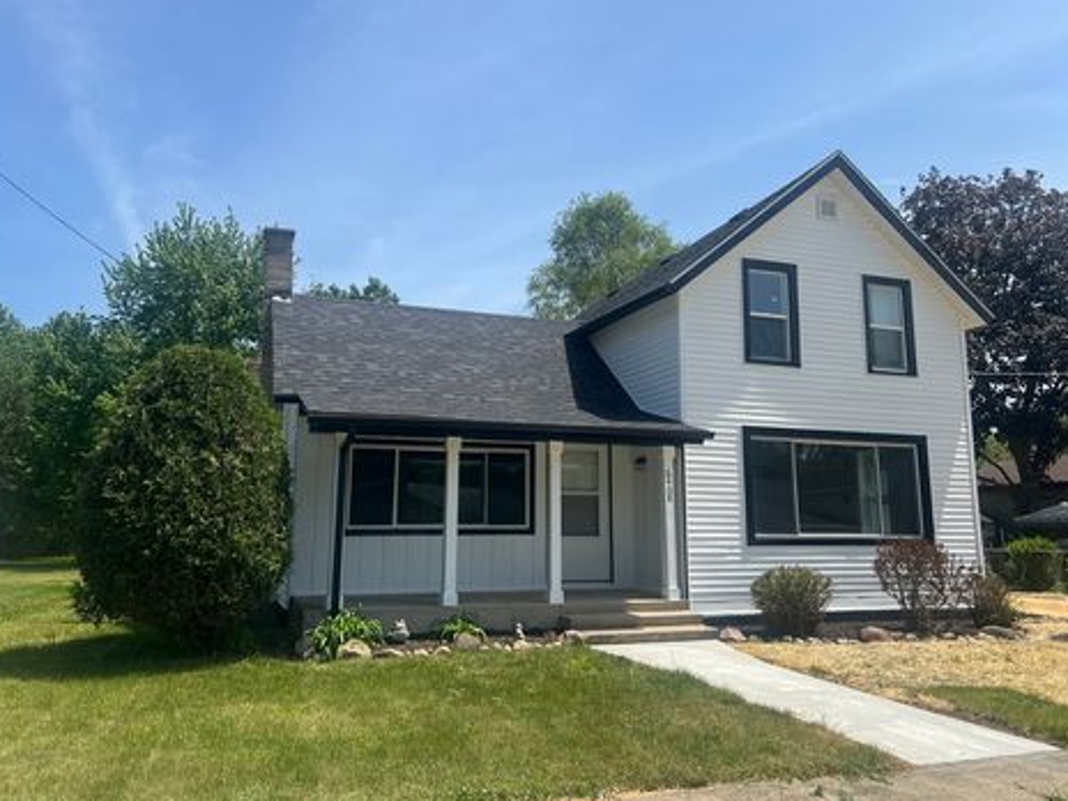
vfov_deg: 49.7
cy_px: 383
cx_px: 552
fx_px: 864
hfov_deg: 63.4
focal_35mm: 28
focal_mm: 5.7
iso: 50
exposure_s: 1/4274
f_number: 1.5
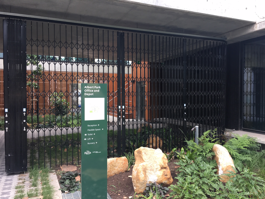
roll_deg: -0.5
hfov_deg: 61.7
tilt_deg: -1.9
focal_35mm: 29
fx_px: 222
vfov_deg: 48.2
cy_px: 100
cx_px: 132
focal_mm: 4.15
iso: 25
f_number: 2.2
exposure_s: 1/104
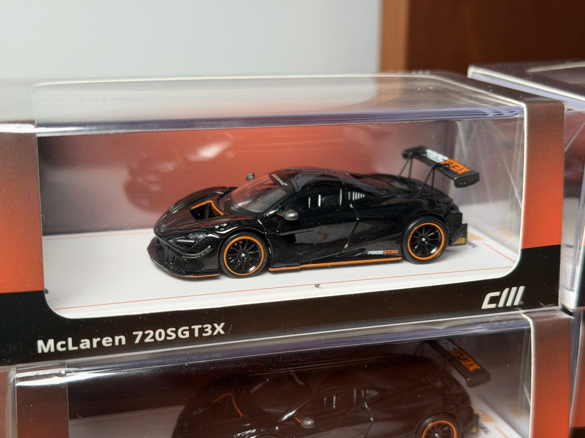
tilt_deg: -14.4
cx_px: 292
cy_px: 219
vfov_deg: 30.3
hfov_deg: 39.7
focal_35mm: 48
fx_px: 811
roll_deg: +0.2
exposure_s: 1/122
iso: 50
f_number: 1.78
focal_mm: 6.76
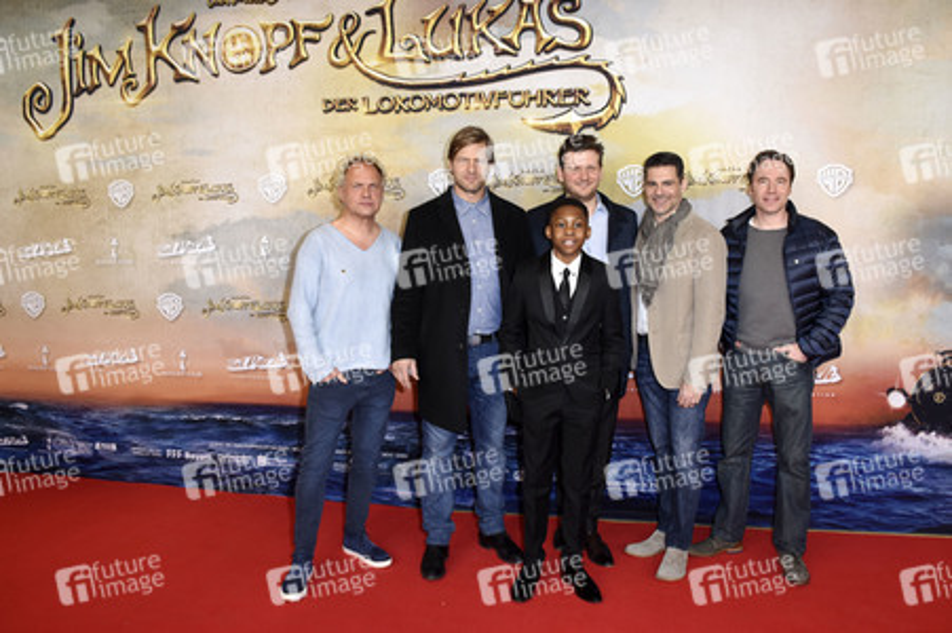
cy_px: 316
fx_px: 713
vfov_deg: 47.9
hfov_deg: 67.4
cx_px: 476
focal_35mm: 27
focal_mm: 18
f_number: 6.3
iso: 640
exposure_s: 1/100
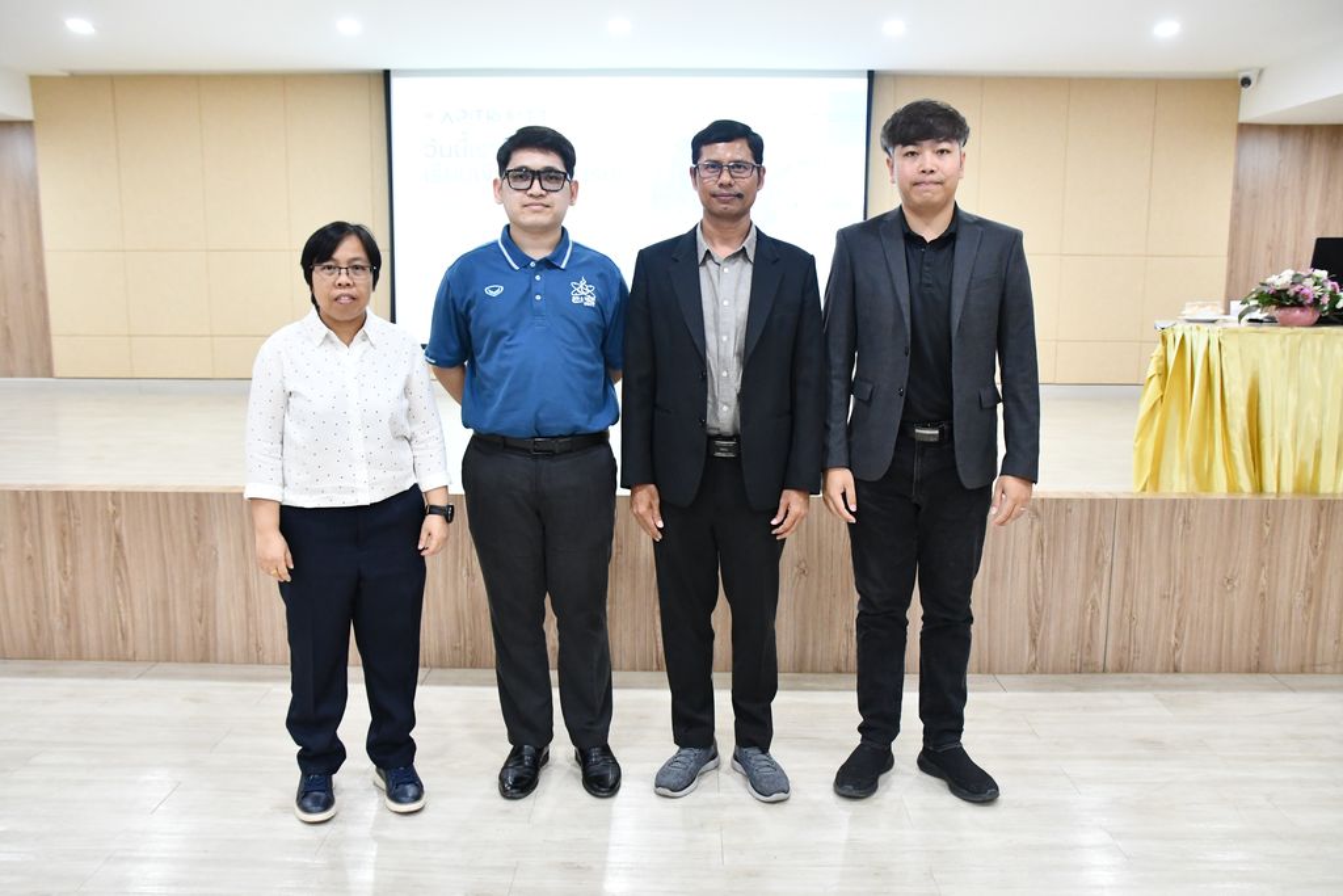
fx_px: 1157
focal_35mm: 31
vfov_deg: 42.3
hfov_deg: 60.3
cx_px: 672
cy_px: 448
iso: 3200
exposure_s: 1/100
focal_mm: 21
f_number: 3.5
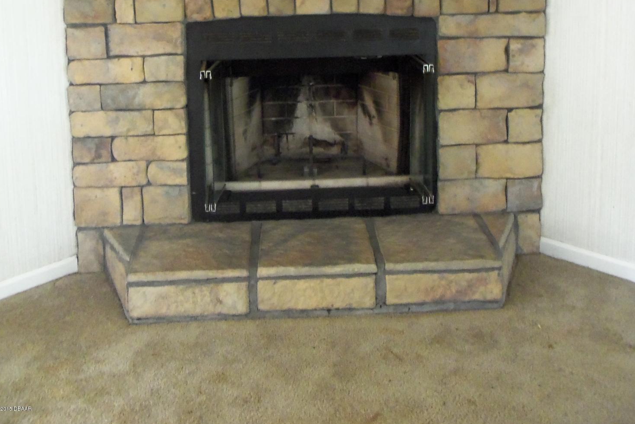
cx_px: 317
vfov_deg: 30.4
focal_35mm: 41
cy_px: 4
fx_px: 723
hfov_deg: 47.4
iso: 400
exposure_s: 1/10
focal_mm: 5.2
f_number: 3.4
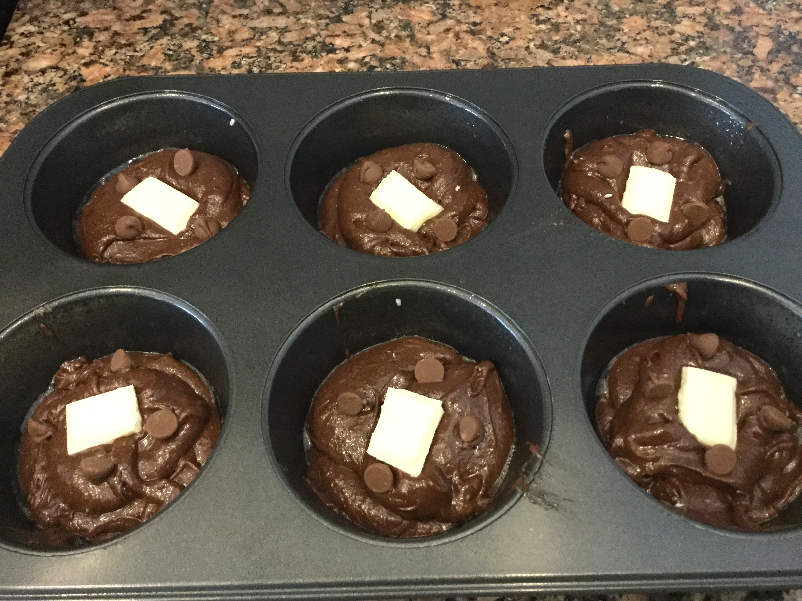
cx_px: 401
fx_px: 718
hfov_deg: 58.4
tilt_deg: -57.0
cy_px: 300
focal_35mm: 31
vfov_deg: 45.4
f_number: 2.4
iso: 400
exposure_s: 1/15
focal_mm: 3.3
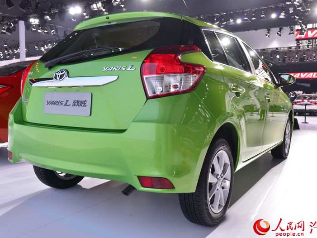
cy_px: 118
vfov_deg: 41.8
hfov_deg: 53.9
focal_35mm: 34
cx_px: 156
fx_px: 311
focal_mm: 31
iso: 640
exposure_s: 1/100
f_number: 8
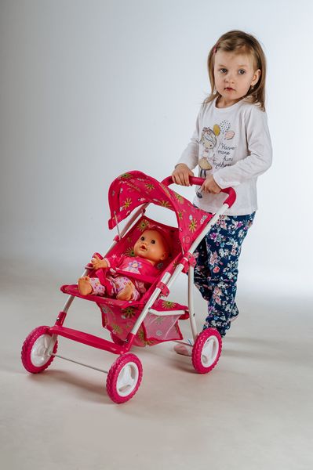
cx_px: 156
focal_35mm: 85
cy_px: 235
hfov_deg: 16.0
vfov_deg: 23.9
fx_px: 1110
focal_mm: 85
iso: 50
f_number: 6.3
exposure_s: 1/125
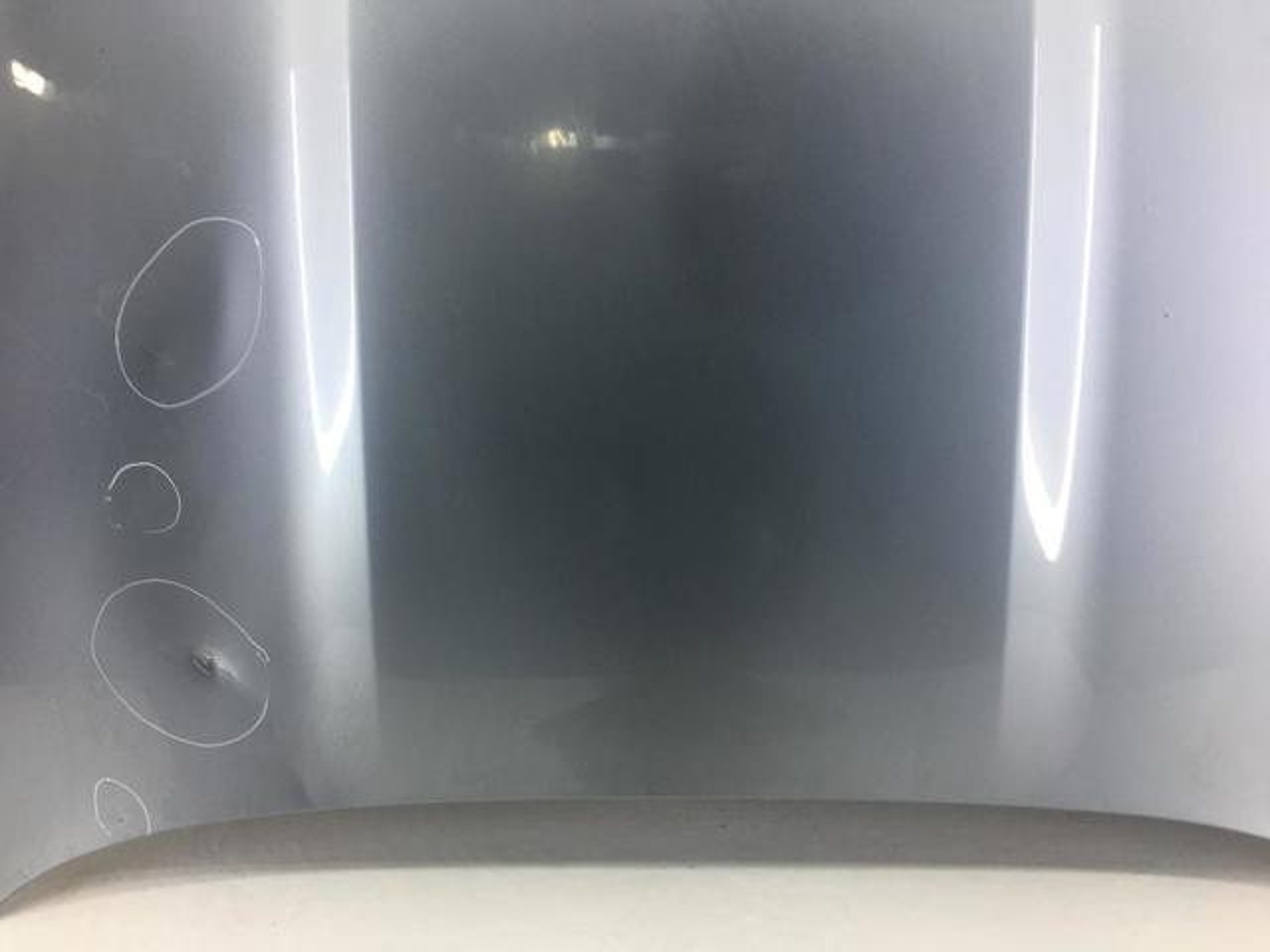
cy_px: 476
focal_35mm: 29
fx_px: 1064
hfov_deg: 61.7
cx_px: 635
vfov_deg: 48.2
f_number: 2.2
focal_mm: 4.15
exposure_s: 1/50
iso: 25
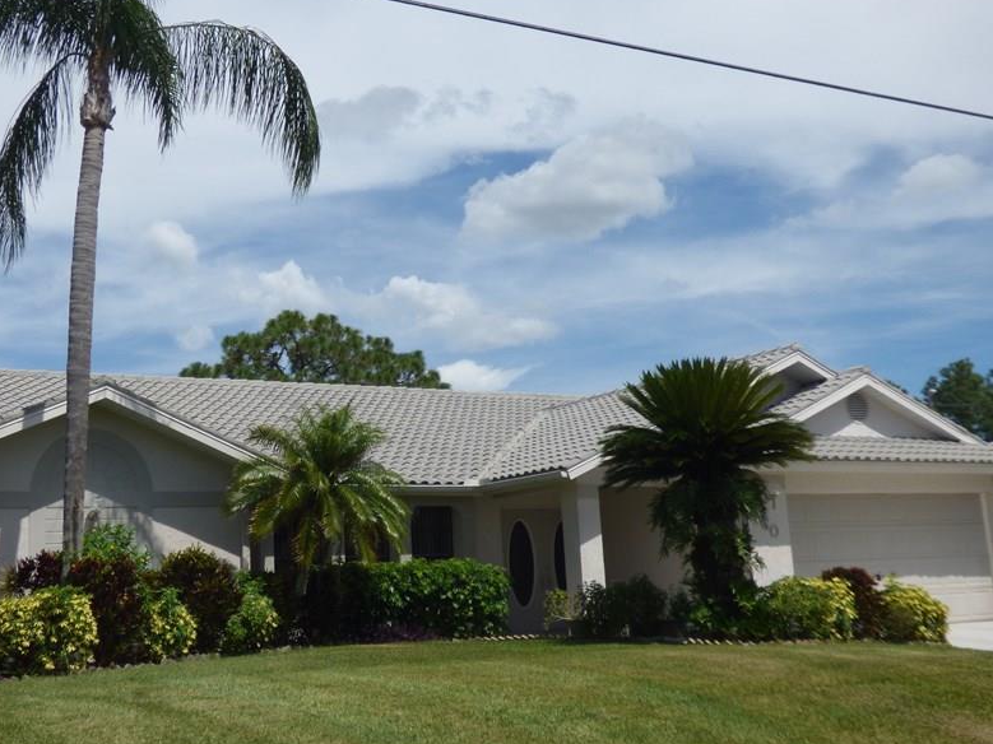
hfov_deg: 41.1
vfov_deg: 31.4
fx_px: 1319
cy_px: 308
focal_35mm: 46
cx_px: 422
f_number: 3.4
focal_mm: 6.18
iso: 100
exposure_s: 1/2000
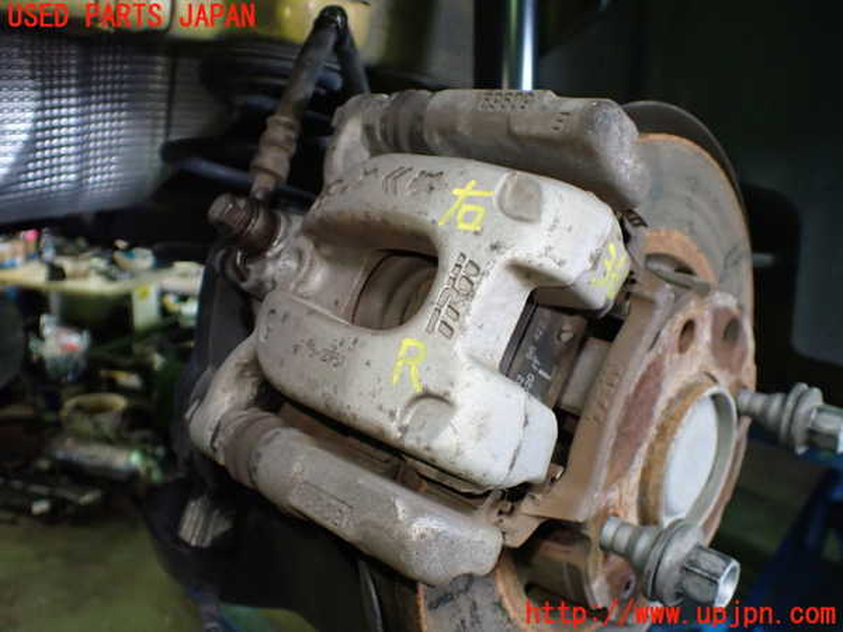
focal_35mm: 30
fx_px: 731
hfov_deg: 60.0
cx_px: 422
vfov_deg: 46.8
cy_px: 316
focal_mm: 5.4
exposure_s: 1/125
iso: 800
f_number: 2.3
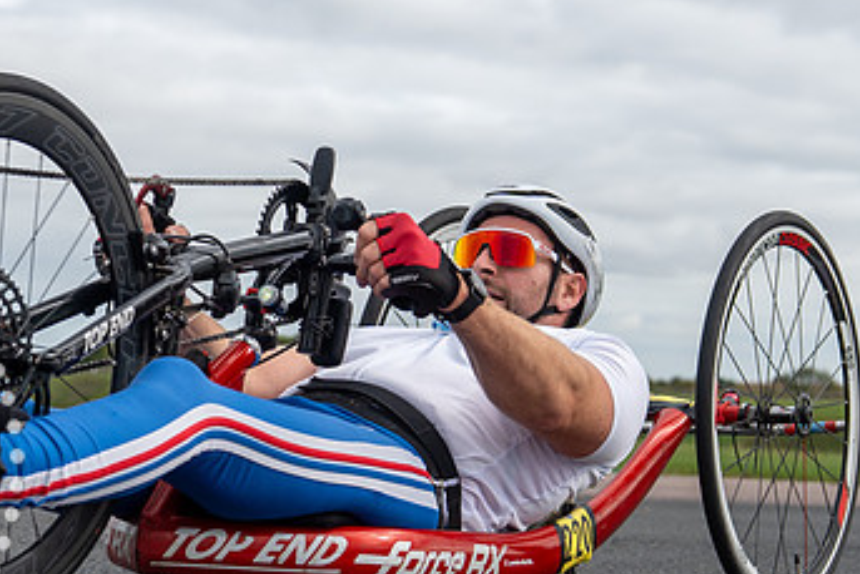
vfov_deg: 12.0
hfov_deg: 18.0
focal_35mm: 113
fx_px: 2700
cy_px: 560
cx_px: 259
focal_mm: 39
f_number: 3.5
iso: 100
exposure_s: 1/1000
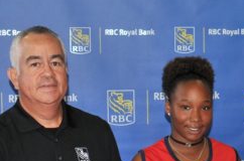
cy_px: 134
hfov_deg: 16.5
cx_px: 177
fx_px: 838
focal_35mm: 124
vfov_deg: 10.9
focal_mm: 26
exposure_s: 1/60
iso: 400
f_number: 4
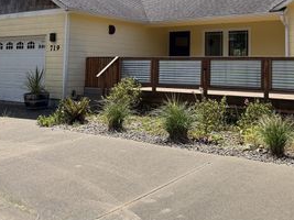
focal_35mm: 45
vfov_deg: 31.2
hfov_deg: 41.7
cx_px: 188
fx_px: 382
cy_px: 38
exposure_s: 1/3953
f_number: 1.78
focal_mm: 6.76
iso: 125
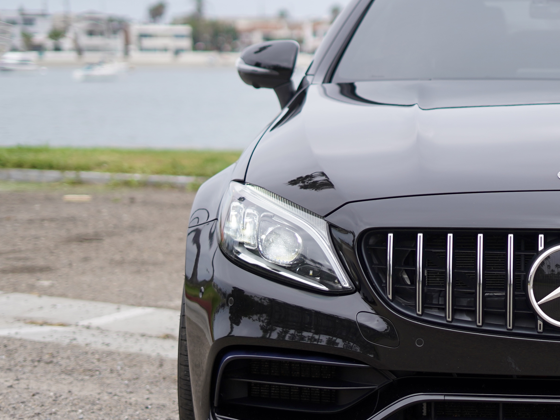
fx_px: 1876
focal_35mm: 116
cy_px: 187
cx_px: 570
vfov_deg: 12.8
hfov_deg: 16.6
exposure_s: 1/2000
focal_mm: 50
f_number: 2
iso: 100
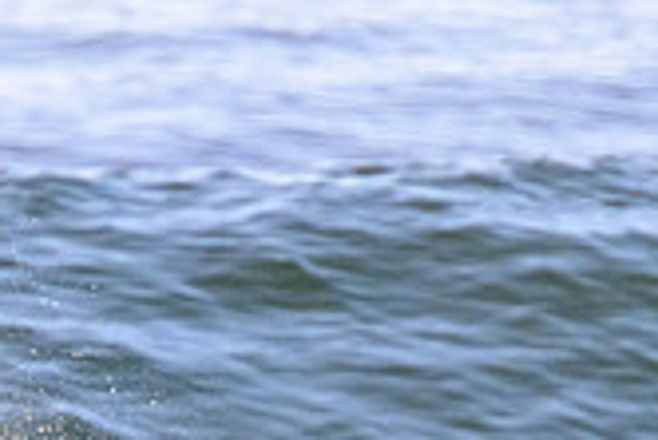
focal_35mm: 2792
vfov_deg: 0.5
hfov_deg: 0.7
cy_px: 763
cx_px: 48
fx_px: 51075
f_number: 11
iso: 2800
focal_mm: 800
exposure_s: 1/2000
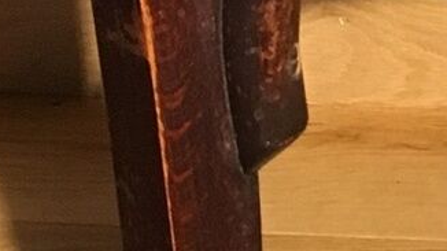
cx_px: 884
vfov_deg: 6.2
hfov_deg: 10.3
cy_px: 339
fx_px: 2298
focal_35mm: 194
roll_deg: +1.6
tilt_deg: -39.5
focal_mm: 4.15
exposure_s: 1/33
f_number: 2.2
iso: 200
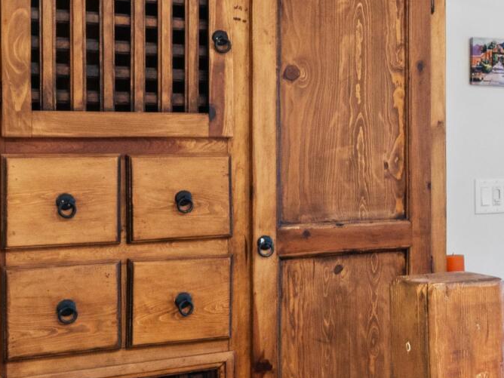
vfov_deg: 21.2
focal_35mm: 69
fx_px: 1005
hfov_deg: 23.9
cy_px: 125
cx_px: 695
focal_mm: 16
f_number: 22
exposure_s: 1.6
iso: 800
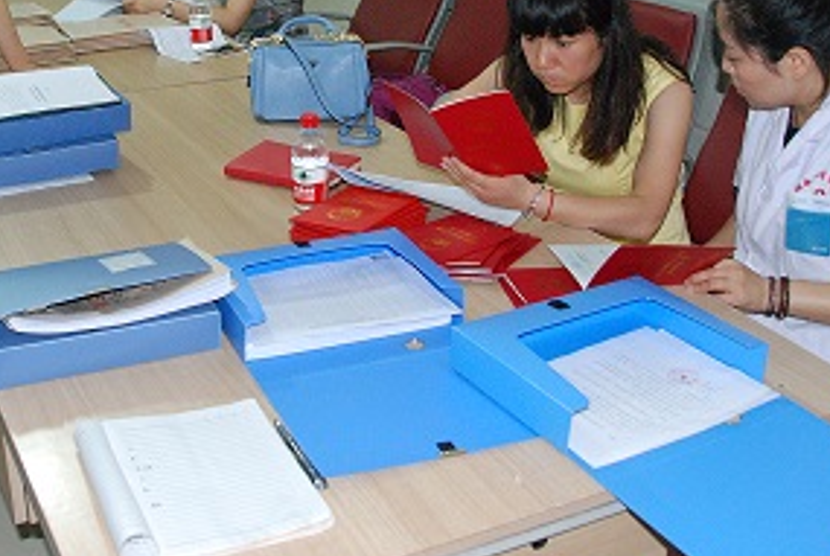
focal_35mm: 51
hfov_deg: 38.6
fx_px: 1178
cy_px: 151
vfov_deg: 26.3
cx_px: 315
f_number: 5.6
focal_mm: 20
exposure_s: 1/60
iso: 1250
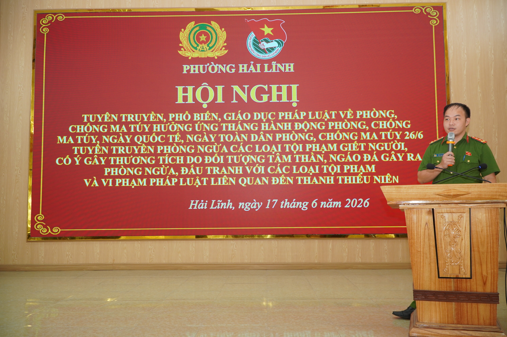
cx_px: 254
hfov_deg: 62.0
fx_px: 422
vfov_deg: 43.5
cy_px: 168
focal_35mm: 30
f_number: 4
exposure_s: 1/125
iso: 640
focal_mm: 20
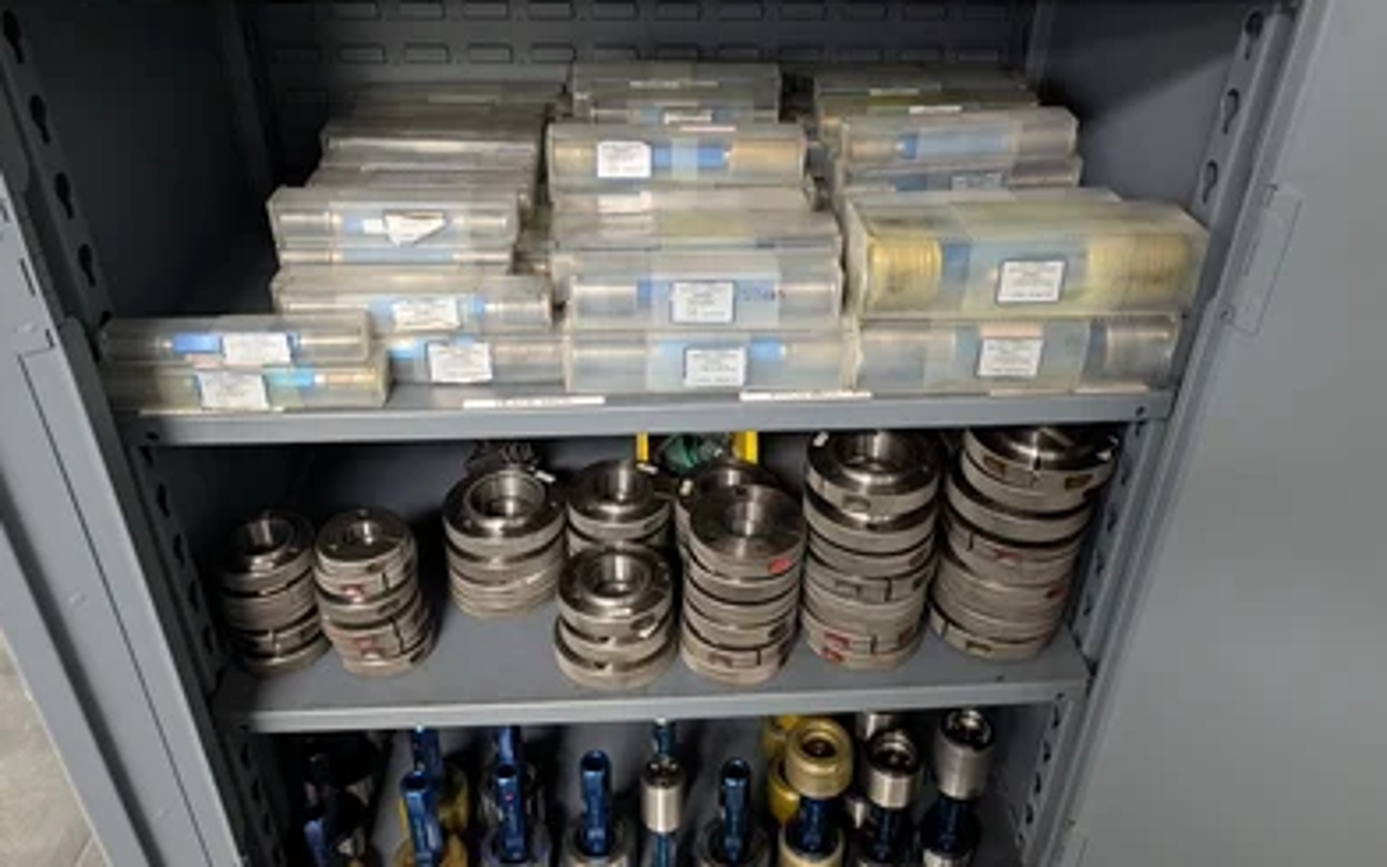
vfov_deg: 47.4
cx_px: 697
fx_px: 983
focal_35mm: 26
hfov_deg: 70.4
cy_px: 356
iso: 1471
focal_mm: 6.9
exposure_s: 1/120
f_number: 1.68
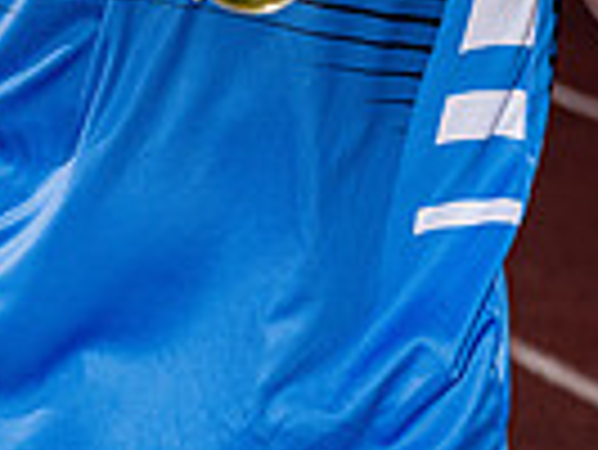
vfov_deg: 8.3
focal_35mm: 166
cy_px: -558
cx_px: 283
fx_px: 2870
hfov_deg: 11.9
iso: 100
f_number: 4
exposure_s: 1/250
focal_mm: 51
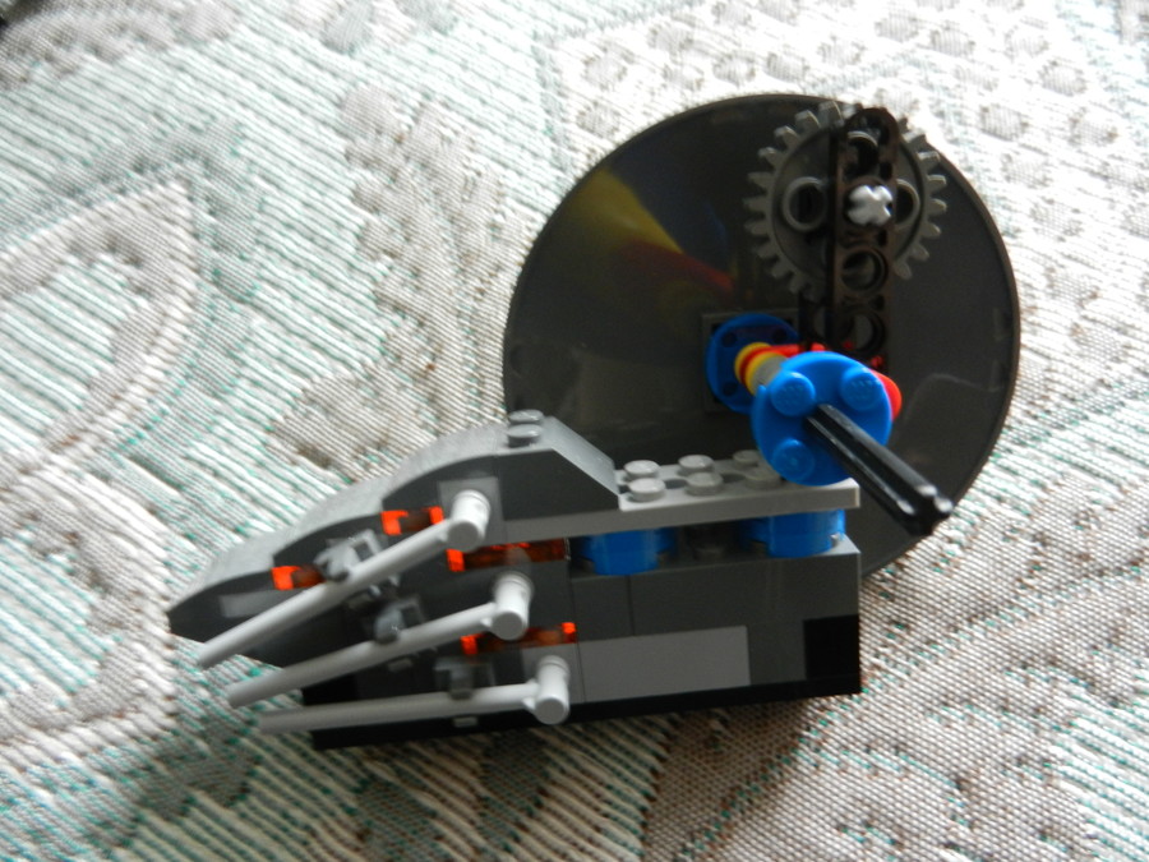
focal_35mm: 25
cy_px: 431
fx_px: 830
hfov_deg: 69.4
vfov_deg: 54.9
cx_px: 574
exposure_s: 1/2.5
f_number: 3.5
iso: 400
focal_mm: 4.5
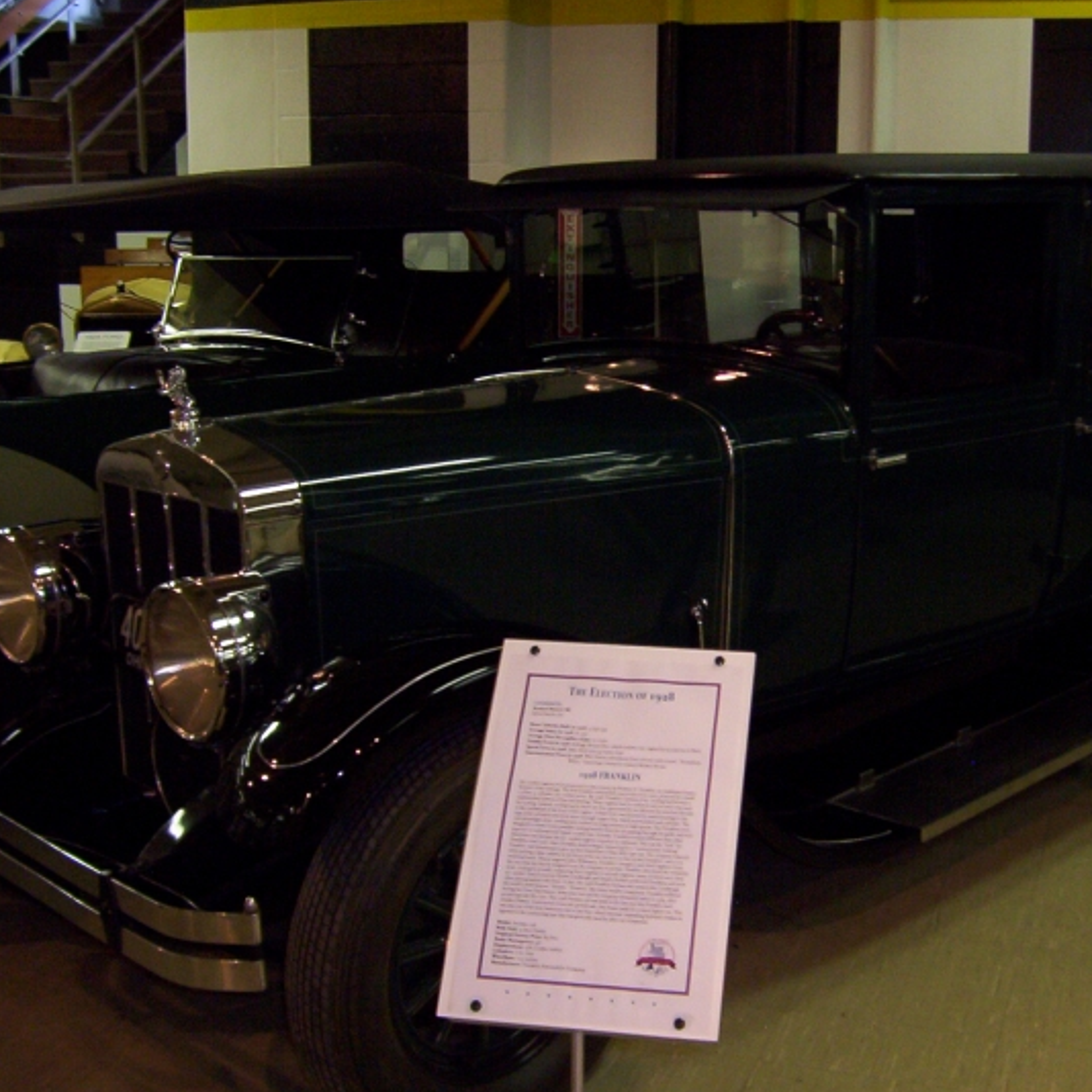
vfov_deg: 39.2
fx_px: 1535
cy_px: 552
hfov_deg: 39.0
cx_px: 644
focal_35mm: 43
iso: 140
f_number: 2.76
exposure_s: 1/30
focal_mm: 5.54
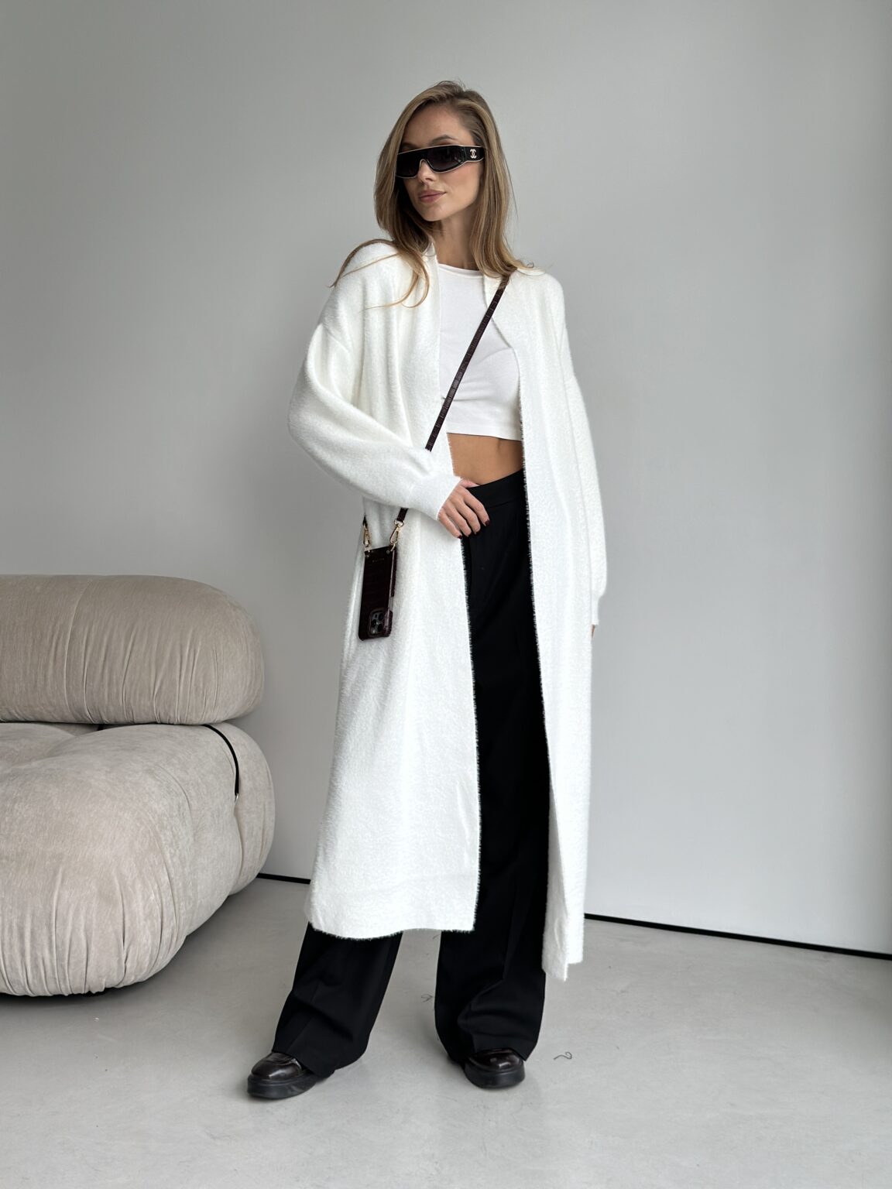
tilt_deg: -4.5
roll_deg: -0.3
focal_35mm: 48
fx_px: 1649
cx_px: 446
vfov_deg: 39.7
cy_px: 594
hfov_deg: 30.3
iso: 80
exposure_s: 1/619
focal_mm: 6.86
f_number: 1.78
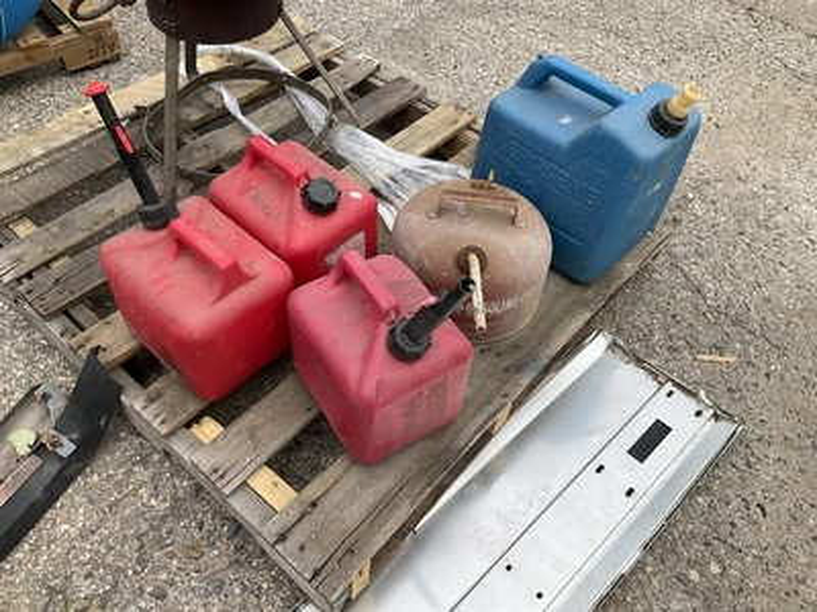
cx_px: 408
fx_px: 684
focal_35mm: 29
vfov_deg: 48.2
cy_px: 306
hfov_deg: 61.7
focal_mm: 3
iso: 25
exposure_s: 1/1221
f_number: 1.8
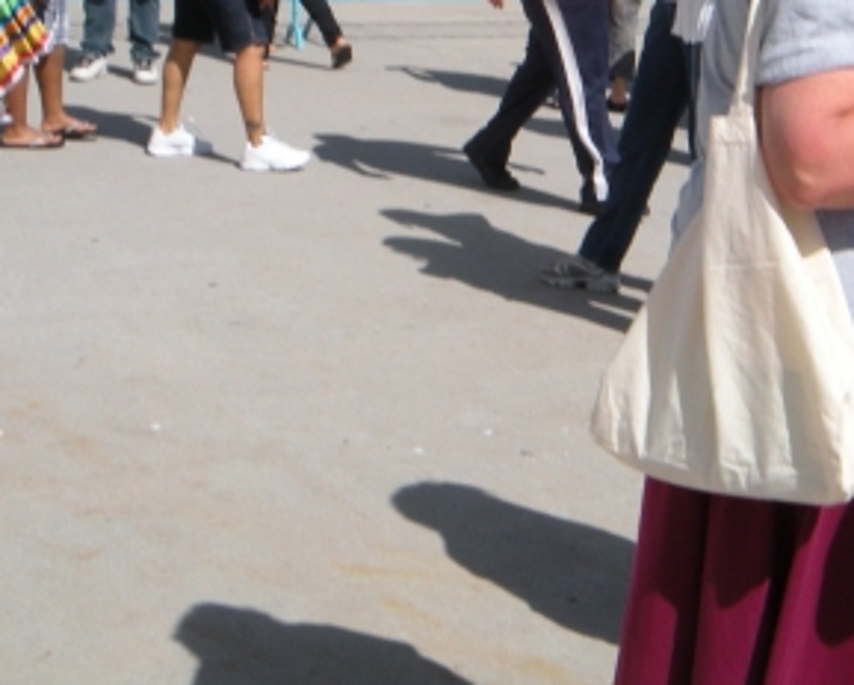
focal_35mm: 87
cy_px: -58
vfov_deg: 17.2
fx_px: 2202
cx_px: 587
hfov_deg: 21.8
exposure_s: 1/302
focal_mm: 5.9
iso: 64
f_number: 6.4
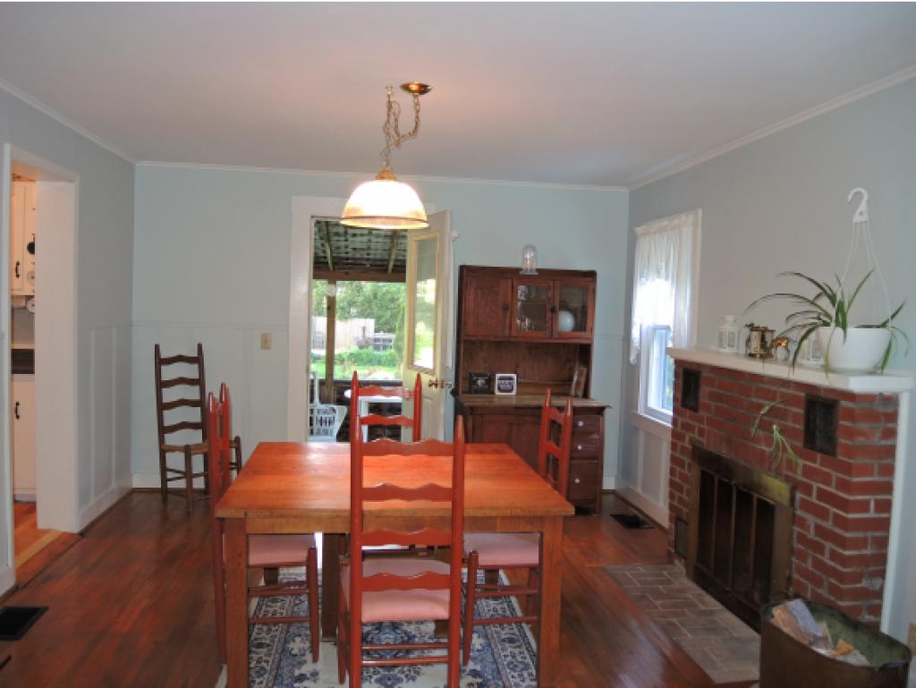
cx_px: 458
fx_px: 741
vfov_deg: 49.8
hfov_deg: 63.4
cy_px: 344
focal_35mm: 28
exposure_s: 1/40
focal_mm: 6
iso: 250
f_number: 2
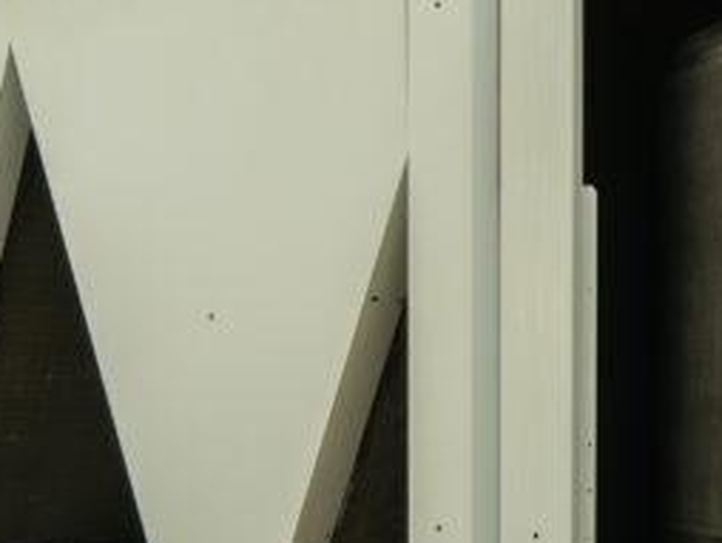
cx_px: 506
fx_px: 1942
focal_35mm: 93
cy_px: 507
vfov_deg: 15.7
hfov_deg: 21.0
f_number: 4
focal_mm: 24
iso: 1000
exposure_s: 1/320
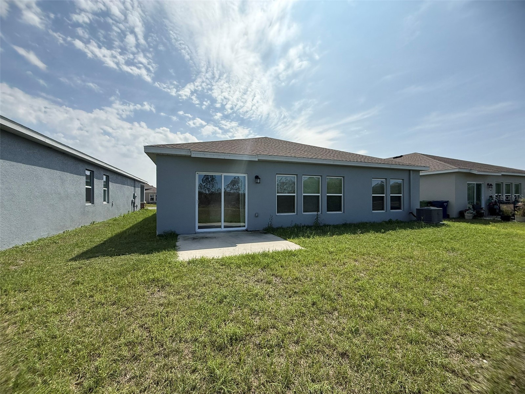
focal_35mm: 14
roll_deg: -0.2
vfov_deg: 85.7
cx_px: 262
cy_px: 197
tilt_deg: +1.1
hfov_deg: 102.1
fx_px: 212
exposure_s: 1/3891
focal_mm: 2.22
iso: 50
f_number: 2.2
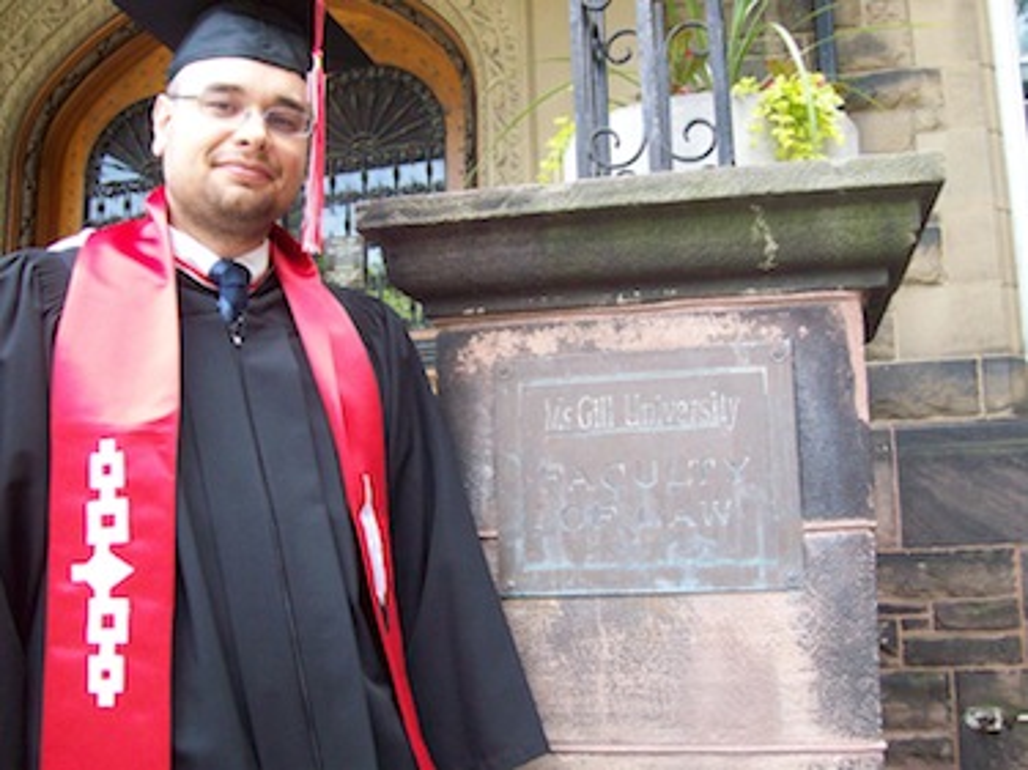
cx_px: 514
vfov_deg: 39.6
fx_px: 1069
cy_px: 385
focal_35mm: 36
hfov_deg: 51.4
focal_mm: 6
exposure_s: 1/132
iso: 200
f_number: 2.7
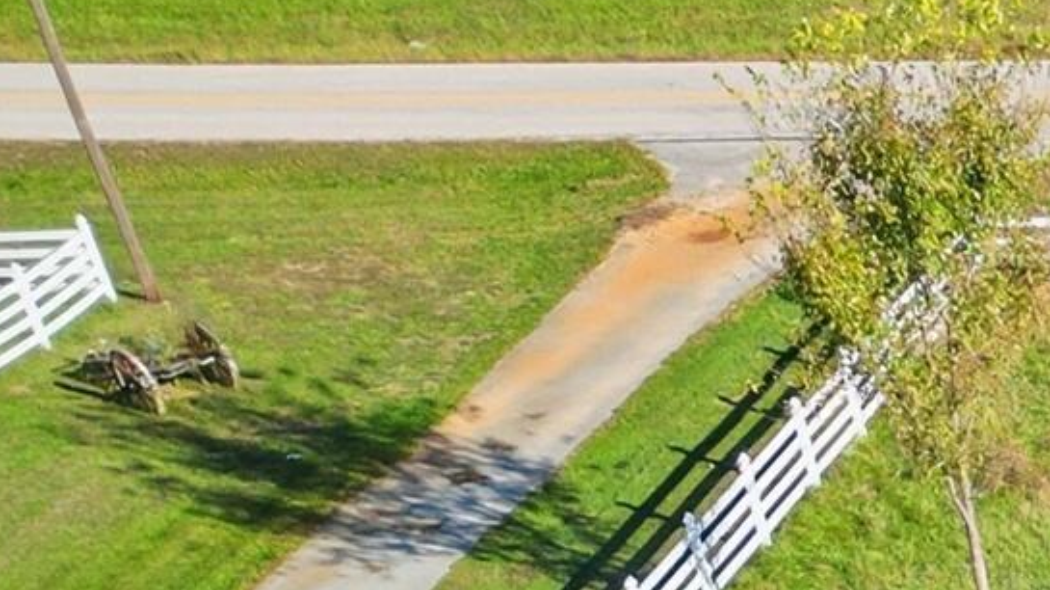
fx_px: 3340
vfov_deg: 8.5
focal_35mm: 120
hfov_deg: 14.9
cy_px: 1752
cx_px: 2048
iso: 100
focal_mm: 6.7
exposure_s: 1/500
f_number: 1.7
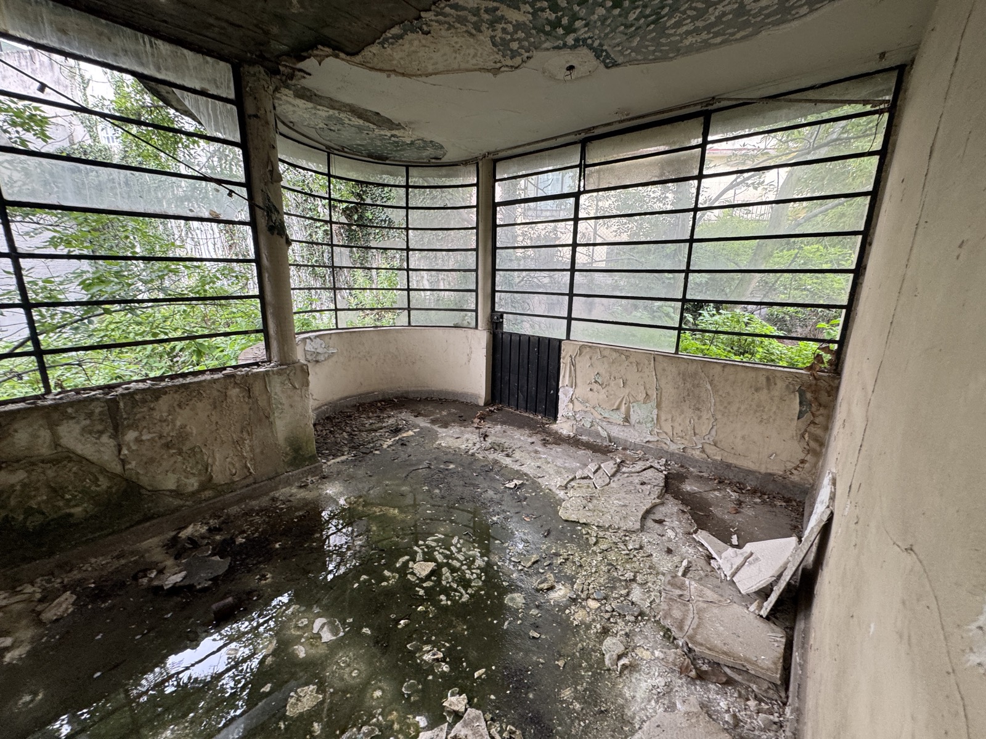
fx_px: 399
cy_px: 370
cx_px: 493
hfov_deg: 102.1
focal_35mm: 14
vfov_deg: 85.7
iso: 125
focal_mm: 2.22
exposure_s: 1/99
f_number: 2.2
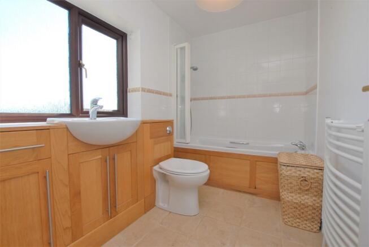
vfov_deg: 77.5
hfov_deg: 100.3
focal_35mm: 15
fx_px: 154
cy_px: 124
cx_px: 184
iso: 200
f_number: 5.6
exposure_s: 1/125
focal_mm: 10
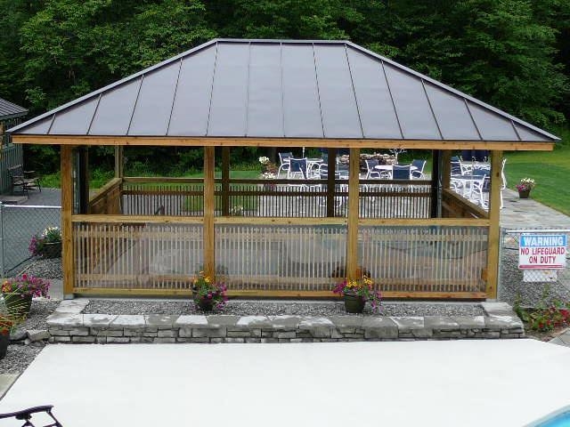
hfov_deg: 32.7
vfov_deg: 24.8
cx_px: 285
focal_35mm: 59
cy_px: 214
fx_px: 972
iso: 80
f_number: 3.3
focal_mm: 7
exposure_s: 1/400
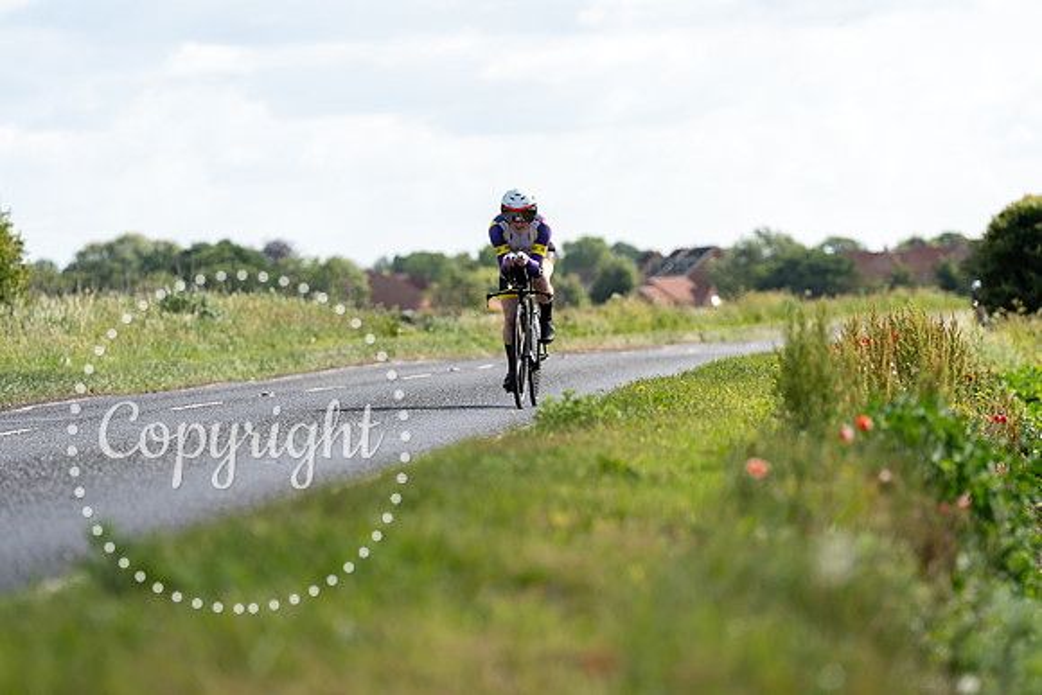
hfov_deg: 10.8
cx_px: 521
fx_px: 5529
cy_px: 348
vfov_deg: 7.2
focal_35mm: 191
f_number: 4
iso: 100
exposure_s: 1/1000
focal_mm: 191
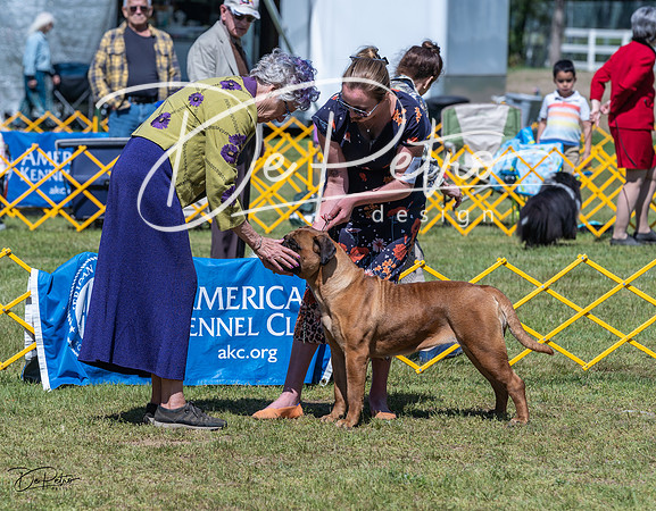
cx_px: 331
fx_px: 4430
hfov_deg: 8.5
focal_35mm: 230
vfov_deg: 6.6
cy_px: 251
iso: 100
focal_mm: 191
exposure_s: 1/640
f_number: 6.3
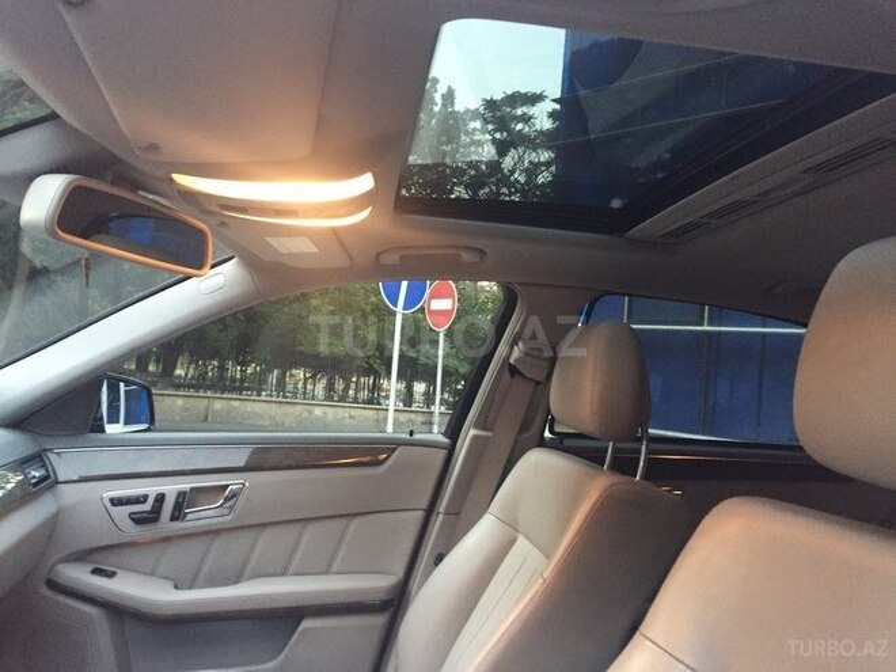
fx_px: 751
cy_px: 336
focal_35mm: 29
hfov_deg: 61.7
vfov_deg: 48.2
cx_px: 448
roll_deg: -5.5
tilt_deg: +2.9
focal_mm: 4.15
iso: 250
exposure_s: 1/20
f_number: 2.2
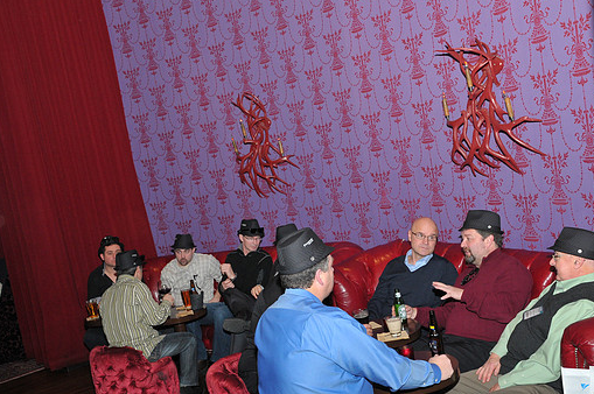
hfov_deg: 47.5
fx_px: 676
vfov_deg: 32.5
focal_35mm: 41
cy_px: 219
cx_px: 305
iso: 640
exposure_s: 1/40
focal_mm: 24
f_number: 5.6
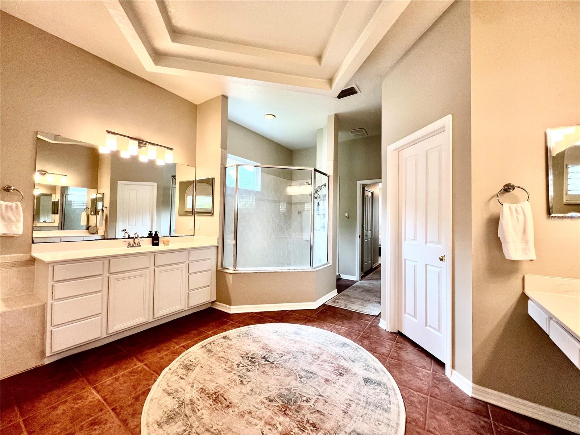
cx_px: 290
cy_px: 218
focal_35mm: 13
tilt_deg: +0.2
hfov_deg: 106.2
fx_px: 218
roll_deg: -0.7
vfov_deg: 89.9
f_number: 1.8
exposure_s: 1/120
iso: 200
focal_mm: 1.57
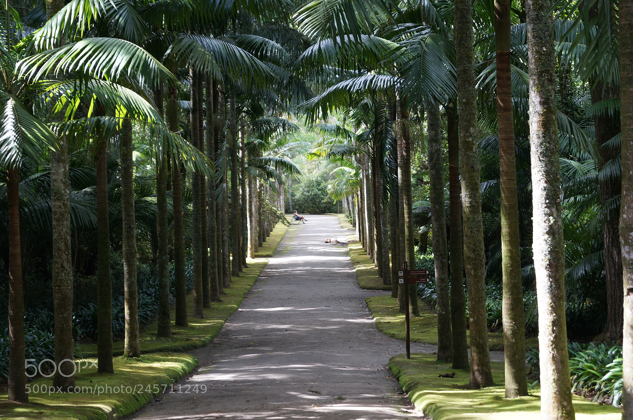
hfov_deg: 24.6
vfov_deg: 16.5
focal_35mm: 82
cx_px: 316
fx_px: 1449
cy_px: 210
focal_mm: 55
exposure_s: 1/100
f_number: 5.6
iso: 250
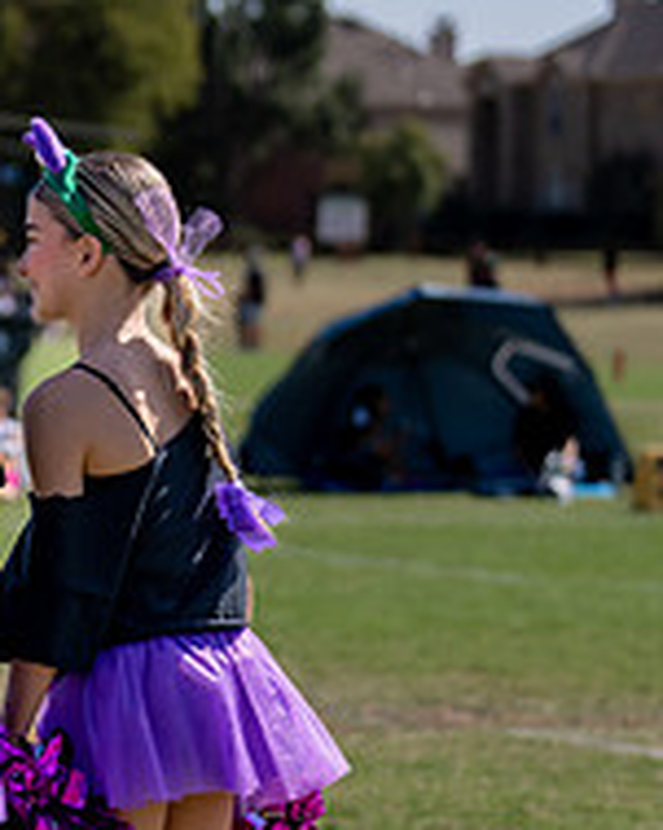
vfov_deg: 8.3
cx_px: -479
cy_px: 550
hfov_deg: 6.5
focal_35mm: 234
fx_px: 5744
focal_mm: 70
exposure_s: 1/2000
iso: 100
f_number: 2.8
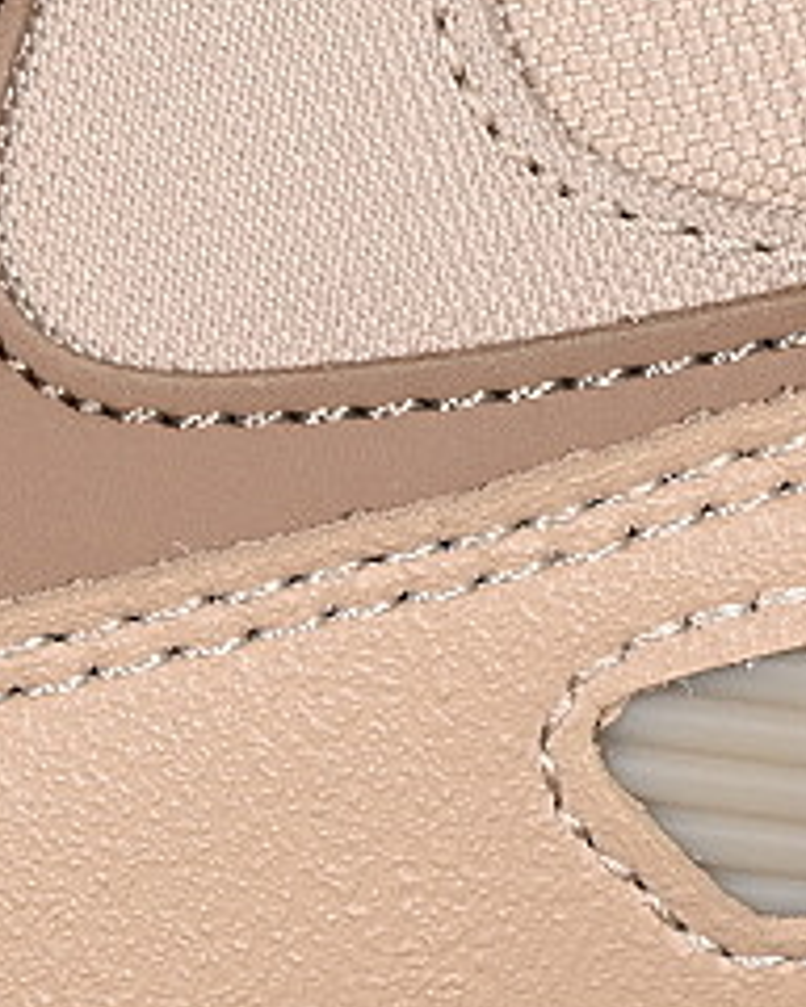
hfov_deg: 4.9
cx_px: 369
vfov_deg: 6.1
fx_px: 9452
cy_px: 533
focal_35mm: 317
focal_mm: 50
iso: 160
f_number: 7.1
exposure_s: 1/80
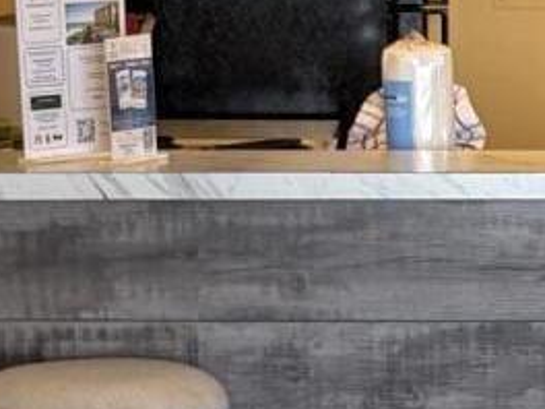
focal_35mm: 197
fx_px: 3102
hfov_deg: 10.0
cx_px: 512
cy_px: 797
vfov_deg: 7.3
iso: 64
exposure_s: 1/121
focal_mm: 5.96
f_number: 1.6
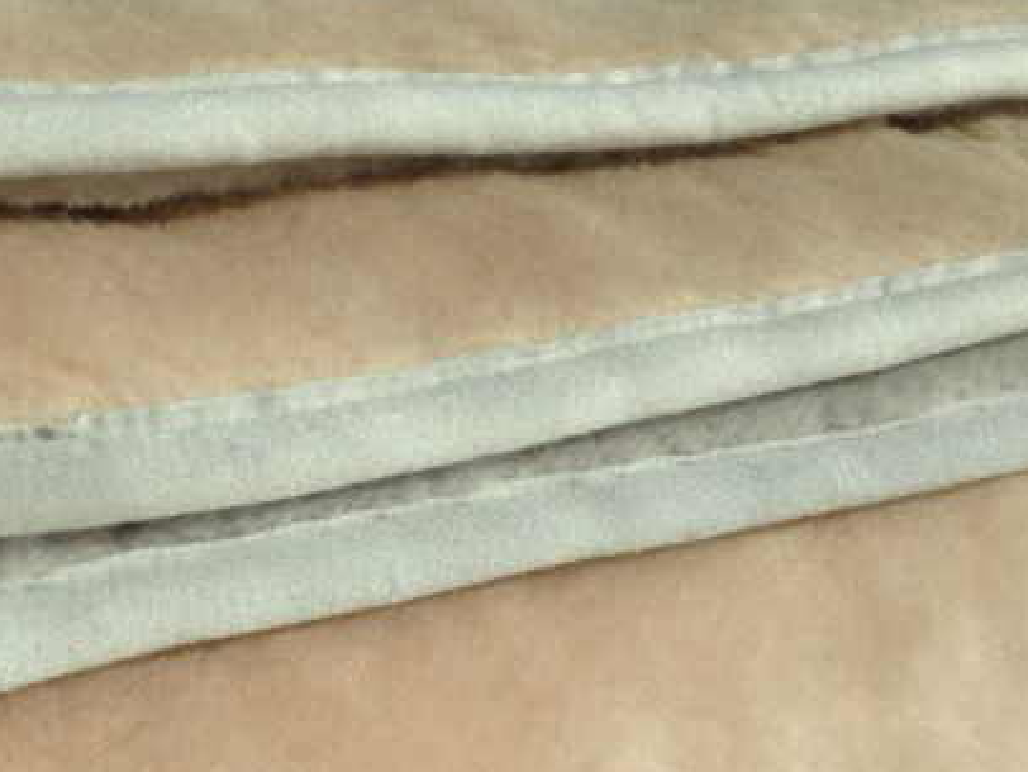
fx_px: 1931
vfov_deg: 22.0
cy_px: 711
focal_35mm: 65
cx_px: 271
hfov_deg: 29.4
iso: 50
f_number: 2.4
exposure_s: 1/1695
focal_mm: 4.13
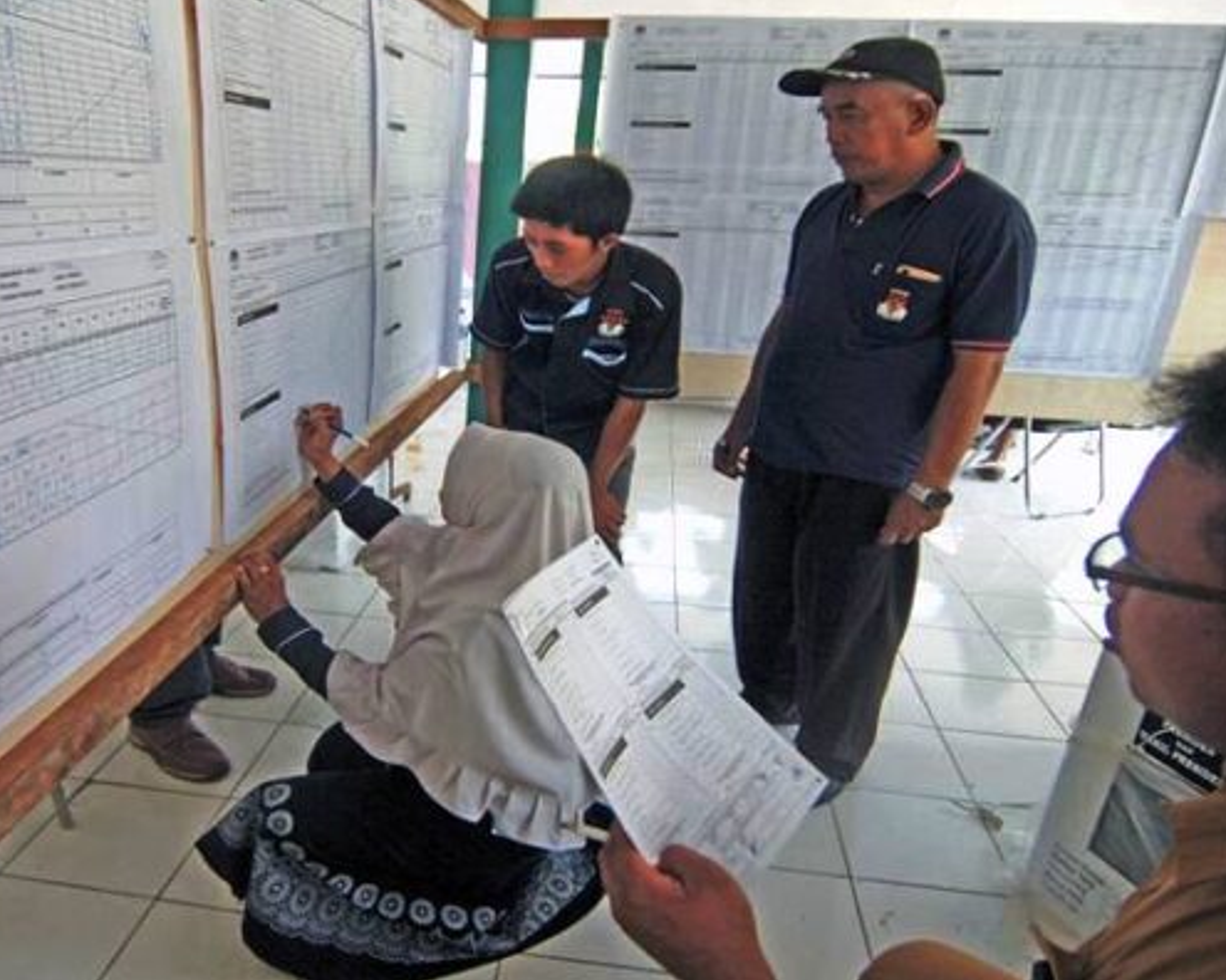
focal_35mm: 21
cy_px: 478
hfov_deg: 76.8
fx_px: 762
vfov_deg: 65.5
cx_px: 497
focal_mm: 12
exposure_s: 1/125
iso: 200
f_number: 4
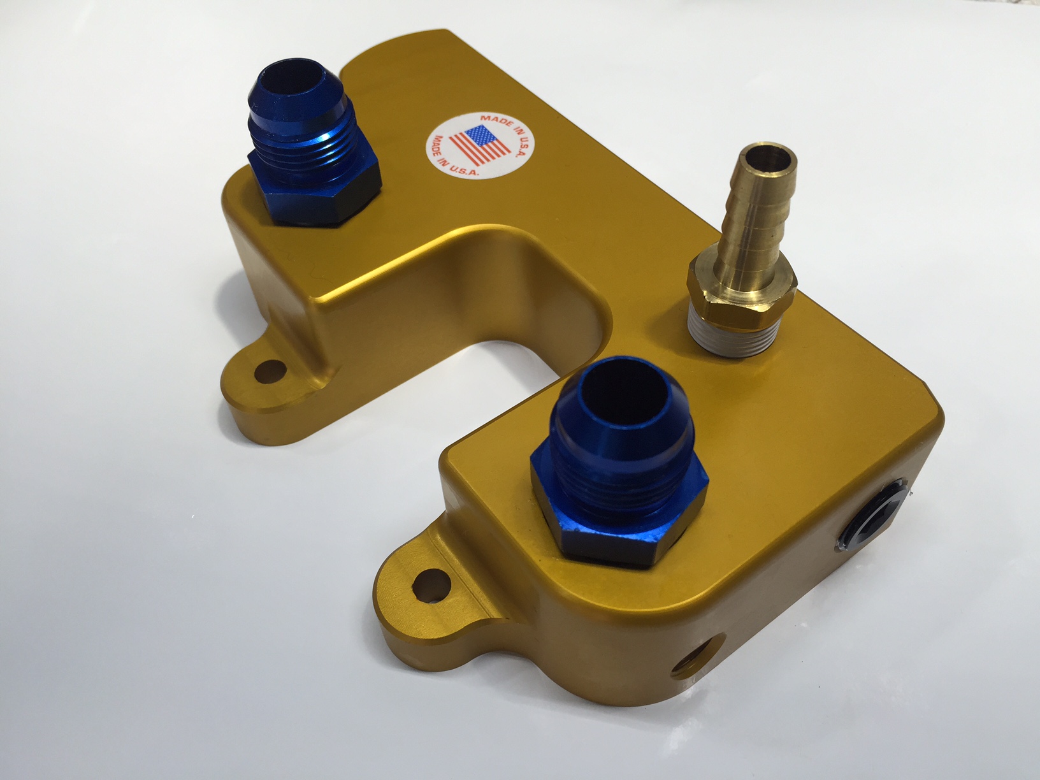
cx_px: 520
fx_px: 871
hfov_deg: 61.7
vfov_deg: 48.2
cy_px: 390
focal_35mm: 29
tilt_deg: -51.9
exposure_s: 1/120
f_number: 2.2
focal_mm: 4.15
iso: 50
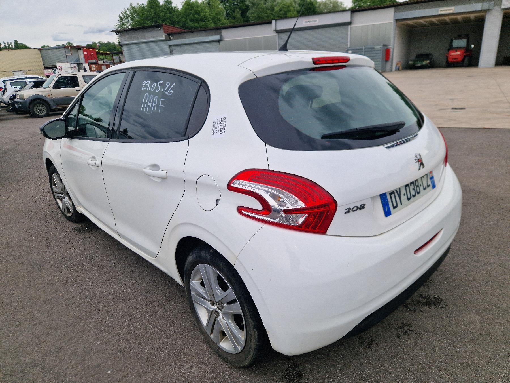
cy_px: 192
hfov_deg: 73.9
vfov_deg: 58.9
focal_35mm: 23
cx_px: 255
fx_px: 339
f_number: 1.8
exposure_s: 1/1000
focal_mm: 5.4
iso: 50
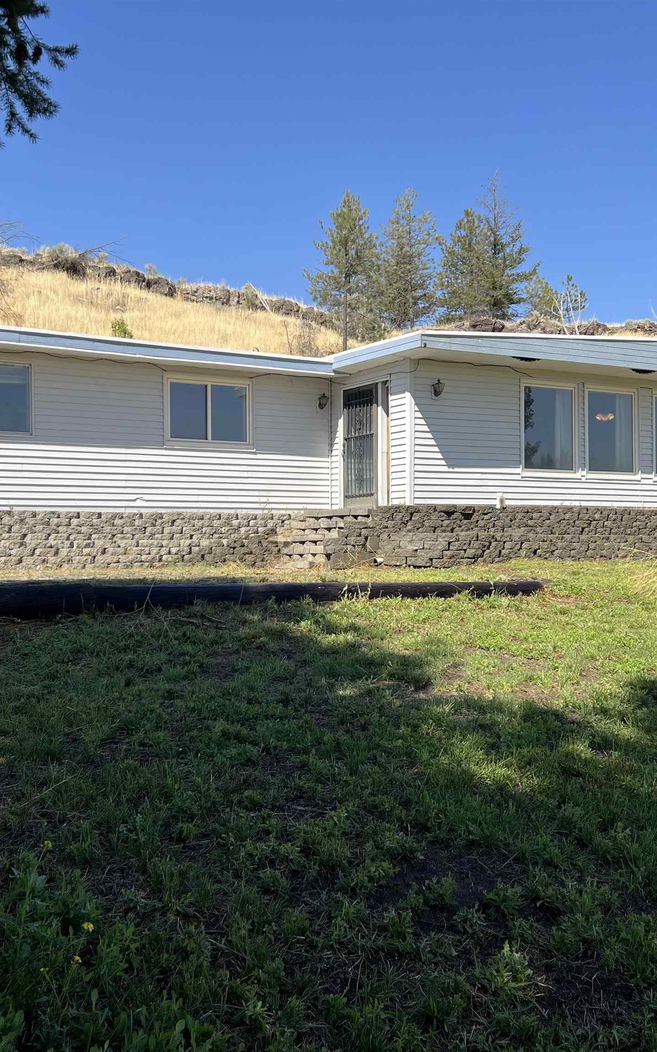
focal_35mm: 37
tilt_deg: -0.6
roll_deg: +1.1
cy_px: 527
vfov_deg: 52.7
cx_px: 245
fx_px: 1060
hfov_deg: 34.3
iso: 50
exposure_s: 1/3571
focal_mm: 5.7
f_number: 1.5
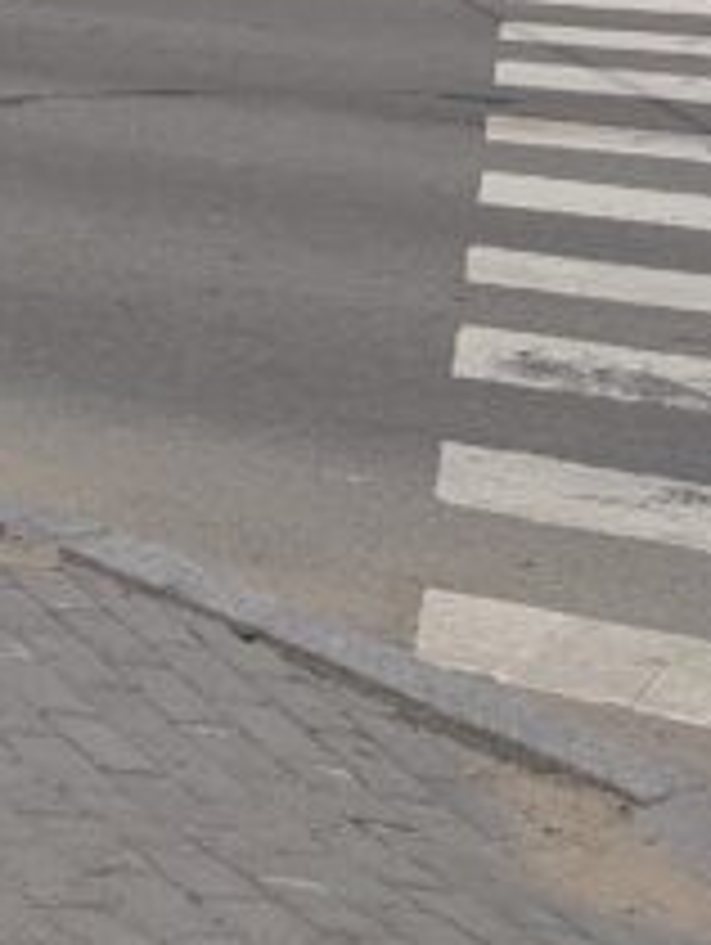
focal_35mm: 117
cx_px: -907
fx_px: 3198
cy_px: -1206
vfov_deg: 13.3
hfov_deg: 11.0
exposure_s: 1/1825
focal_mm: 6.9
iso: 22
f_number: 1.68
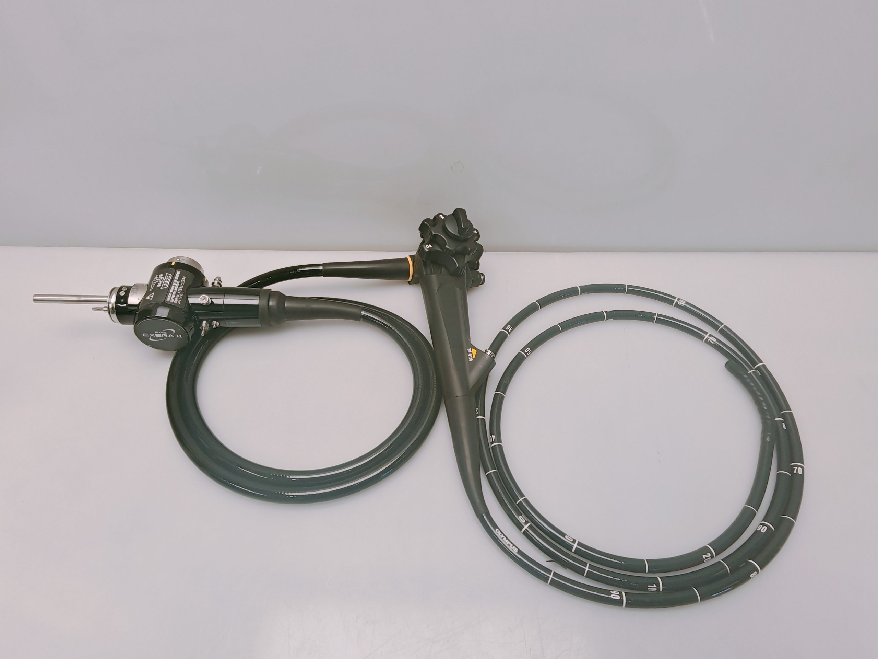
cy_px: 330
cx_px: 439
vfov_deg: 66.0
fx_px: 507
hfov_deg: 81.7
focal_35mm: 20
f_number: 2
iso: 100
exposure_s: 1/50
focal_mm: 1.82
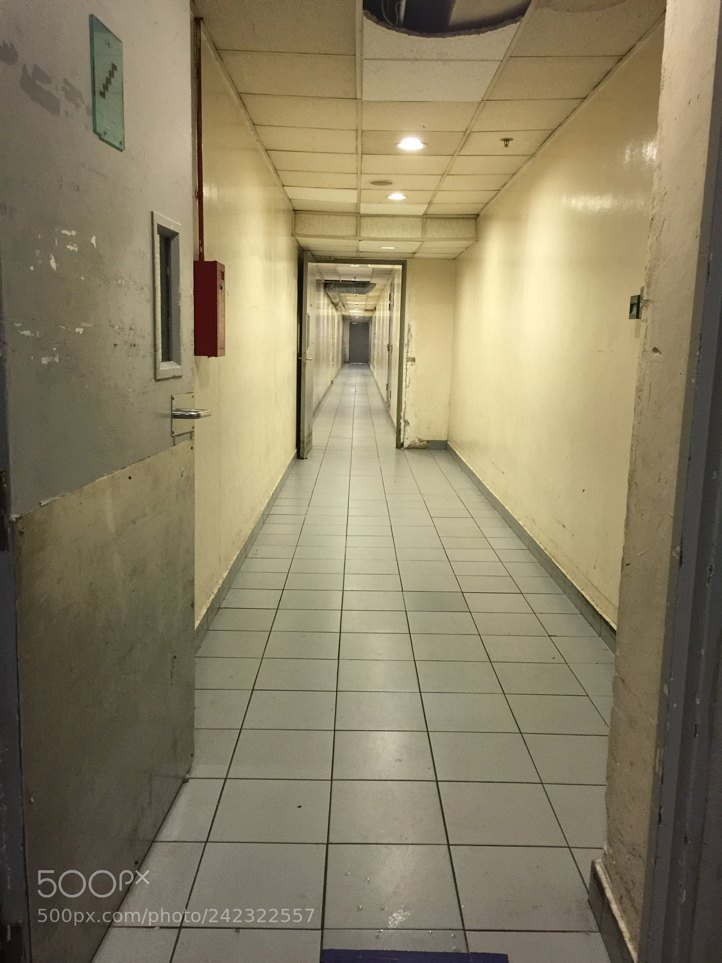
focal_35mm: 29
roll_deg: -1.4
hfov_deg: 48.2
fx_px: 806
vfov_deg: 61.7
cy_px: 482
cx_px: 361
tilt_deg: -9.6
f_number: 2.2
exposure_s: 1/17
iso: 125
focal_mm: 4.15
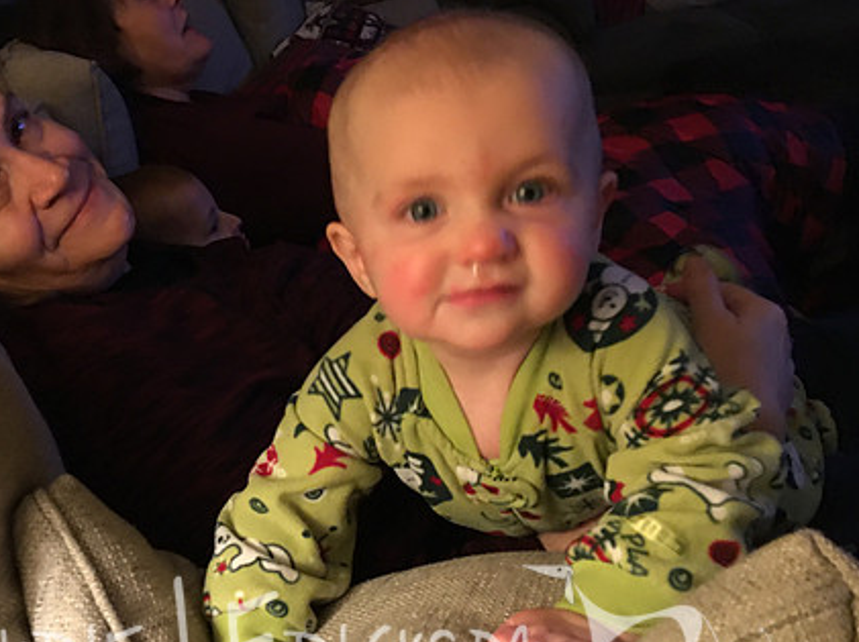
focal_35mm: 40
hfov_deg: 46.0
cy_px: 411
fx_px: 992
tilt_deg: -27.8
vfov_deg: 35.7
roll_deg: +10.6
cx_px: 275
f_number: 2.2
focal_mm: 4.15
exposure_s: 1/4
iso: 160
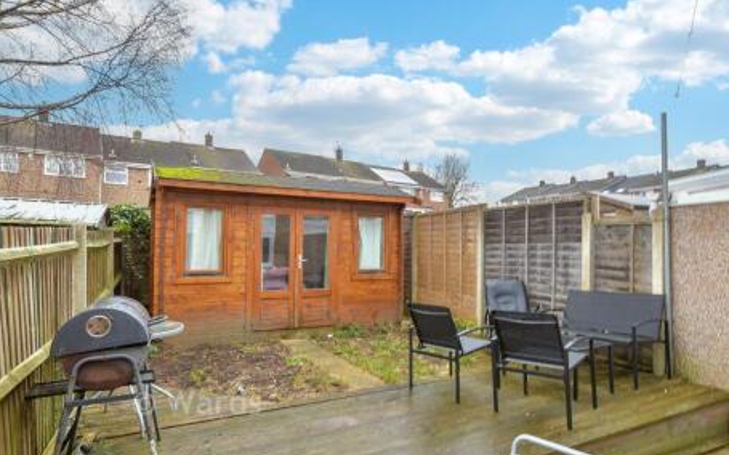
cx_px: 380
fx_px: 318
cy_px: 228
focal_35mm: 16
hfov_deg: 97.8
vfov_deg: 71.2
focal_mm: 10
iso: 160
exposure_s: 1/5
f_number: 8
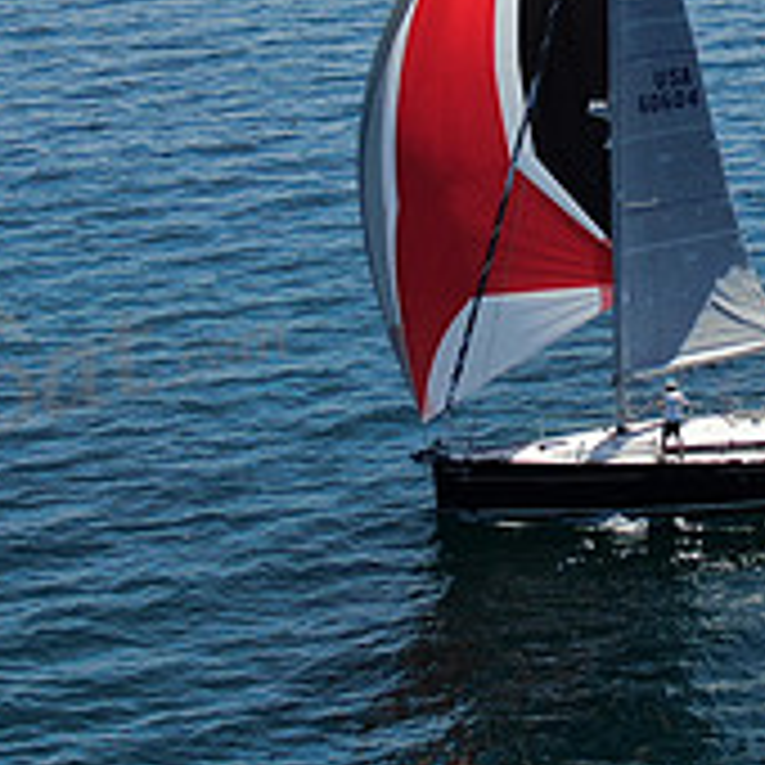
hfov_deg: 12.0
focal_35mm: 145
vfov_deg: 12.0
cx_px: 554
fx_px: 3625
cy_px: 79
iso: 100
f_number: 3.8
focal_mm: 8.6
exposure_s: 1/1000
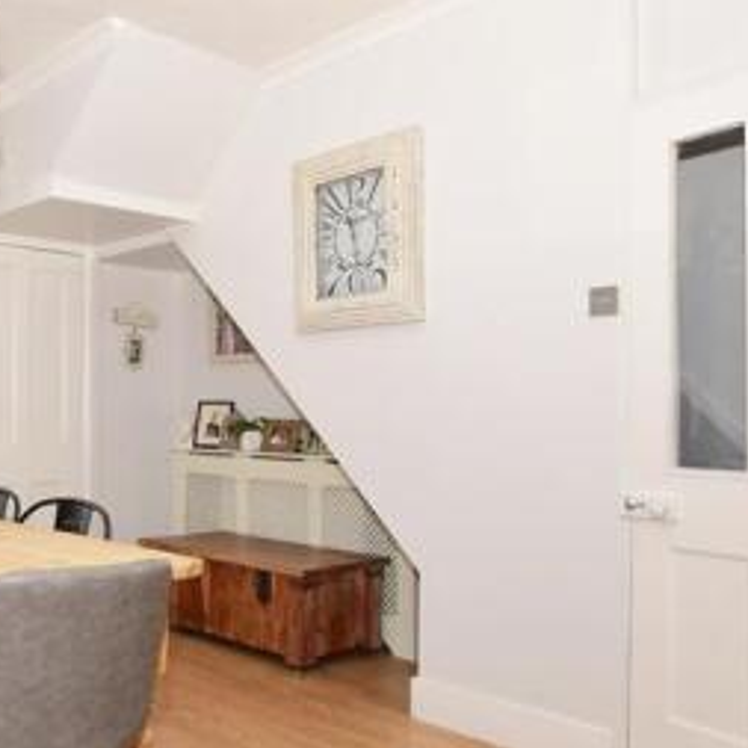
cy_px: 404
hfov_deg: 46.3
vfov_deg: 49.7
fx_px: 807
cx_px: 118
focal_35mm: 33
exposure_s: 1/125
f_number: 5.6
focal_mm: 10
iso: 400
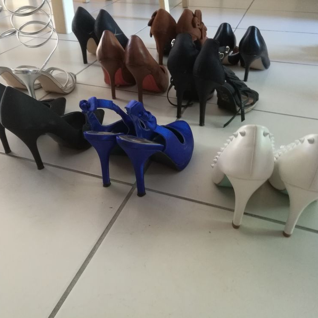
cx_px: 133
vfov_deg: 51.1
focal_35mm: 32
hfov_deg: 50.9
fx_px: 333
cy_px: 159
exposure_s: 1/24
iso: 400
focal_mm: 4.04
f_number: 2
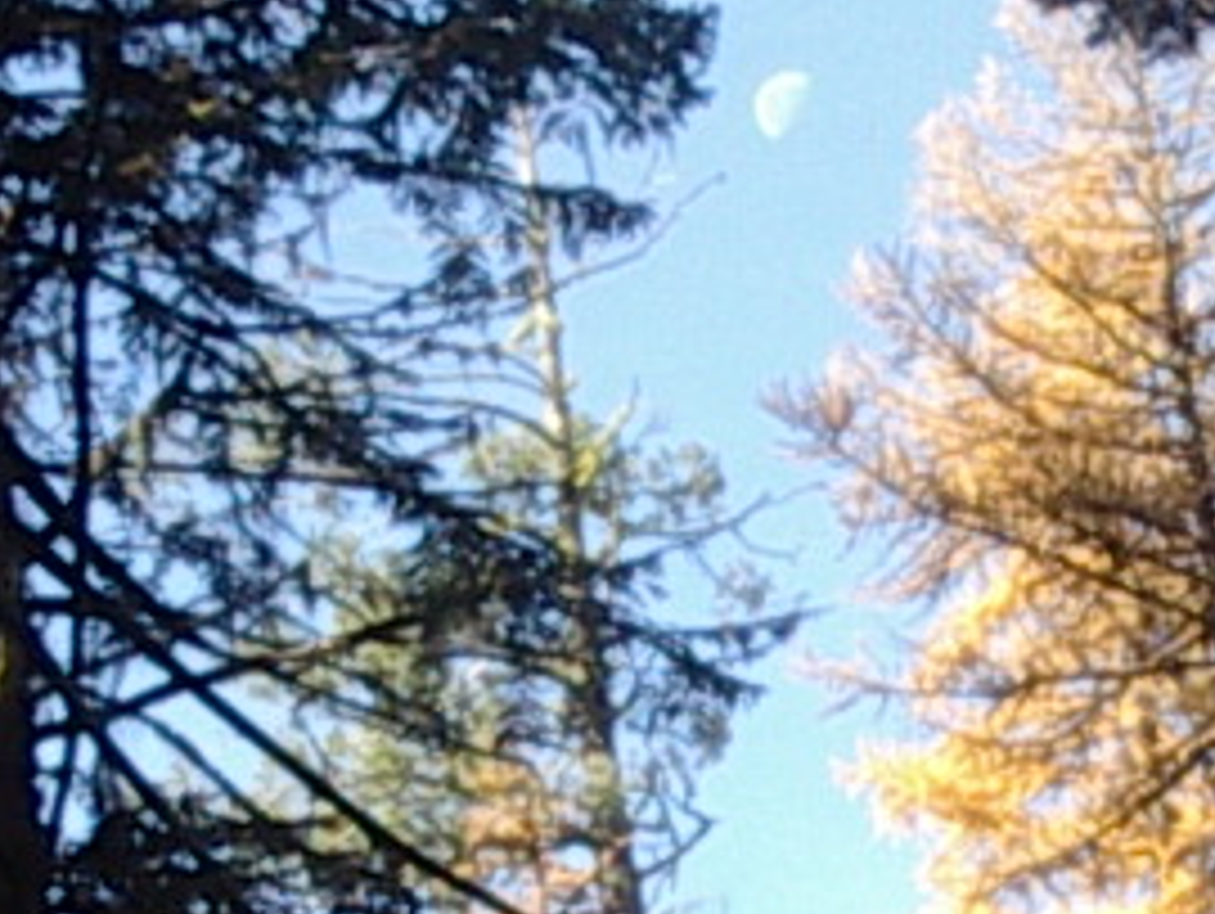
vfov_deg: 6.6
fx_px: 7904
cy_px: 928
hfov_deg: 8.8
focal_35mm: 225
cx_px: 1071
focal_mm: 5.8
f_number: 4.8
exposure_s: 1/100
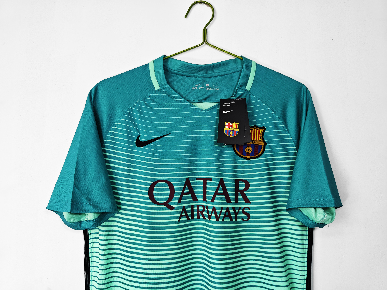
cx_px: 194
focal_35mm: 23
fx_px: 257
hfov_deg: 73.9
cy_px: 145
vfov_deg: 58.9
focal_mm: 8.67
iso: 91
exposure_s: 1/1138
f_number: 1.75
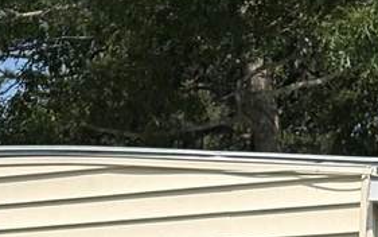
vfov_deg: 5.0
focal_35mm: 251
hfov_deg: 8.3
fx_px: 2587
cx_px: 48
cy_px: 629
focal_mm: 5.96
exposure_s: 1/3831
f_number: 1.6
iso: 32
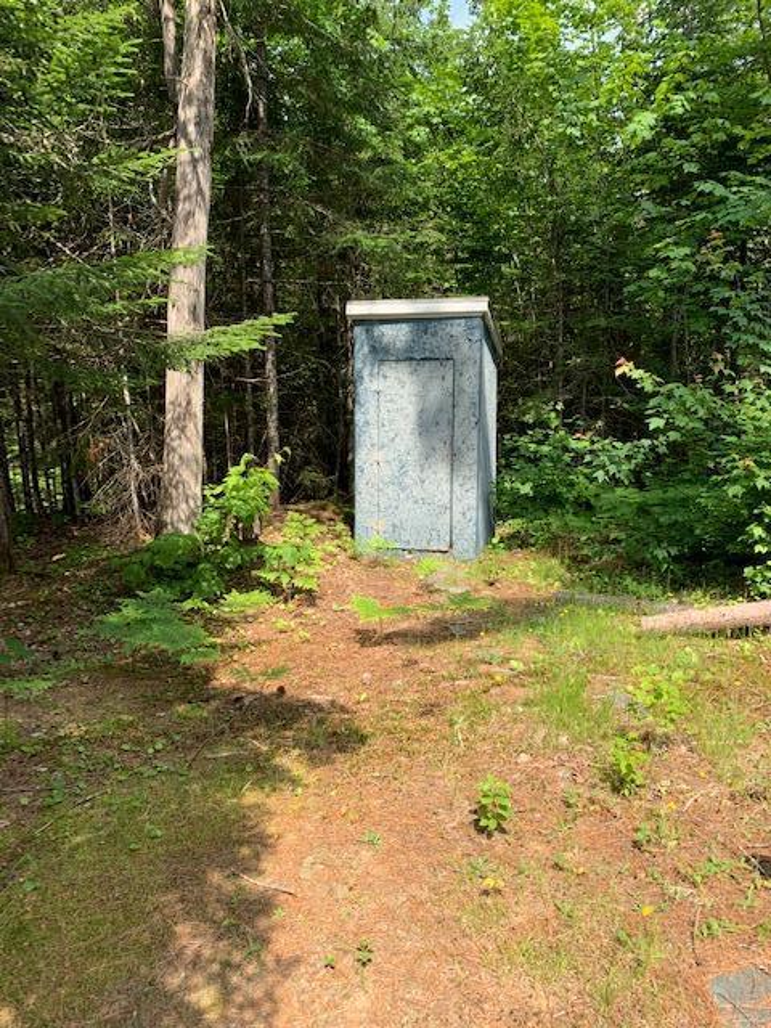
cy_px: 514
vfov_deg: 67.3
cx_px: 386
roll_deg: +2.4
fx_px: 772
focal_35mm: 26
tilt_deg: -8.2
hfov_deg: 53.1
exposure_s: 1/732
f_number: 1.8
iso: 25
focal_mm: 4.25
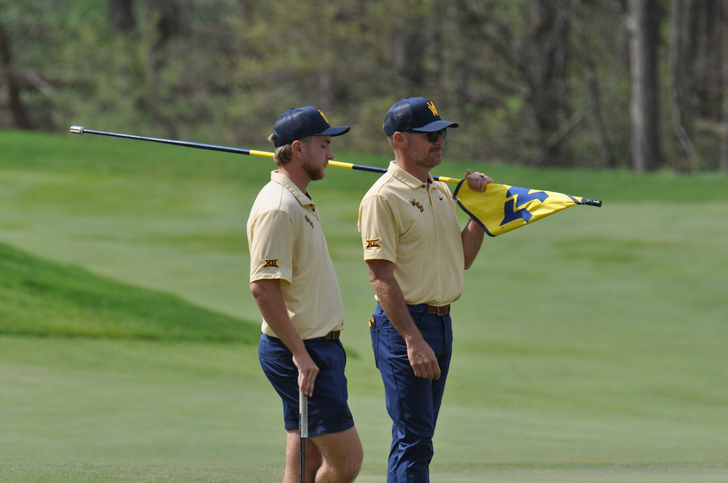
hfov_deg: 4.6
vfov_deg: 3.0
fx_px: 9088
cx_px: 364
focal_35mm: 450
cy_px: 242
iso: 400
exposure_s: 1/1600
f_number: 6.3
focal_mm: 300
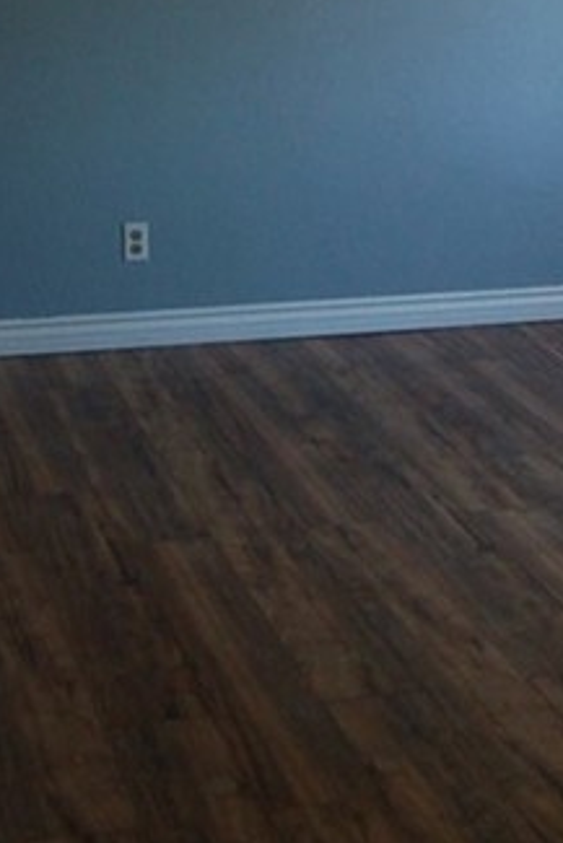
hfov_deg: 16.1
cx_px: 361
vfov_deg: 23.5
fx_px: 1992
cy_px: 153
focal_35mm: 85
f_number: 5
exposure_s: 1/100
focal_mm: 18
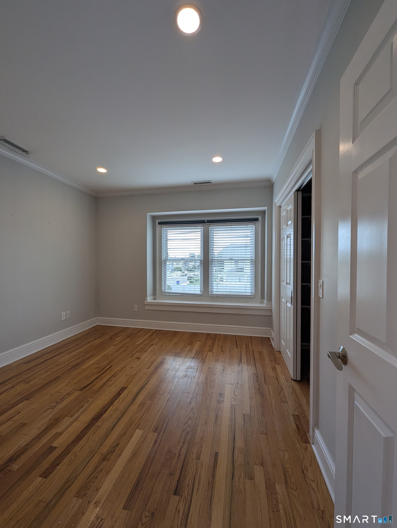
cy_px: 264
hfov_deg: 90.1
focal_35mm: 13
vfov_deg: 106.1
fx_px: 198
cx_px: 198
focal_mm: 1.95
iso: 58
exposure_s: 1/62.8
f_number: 2.2
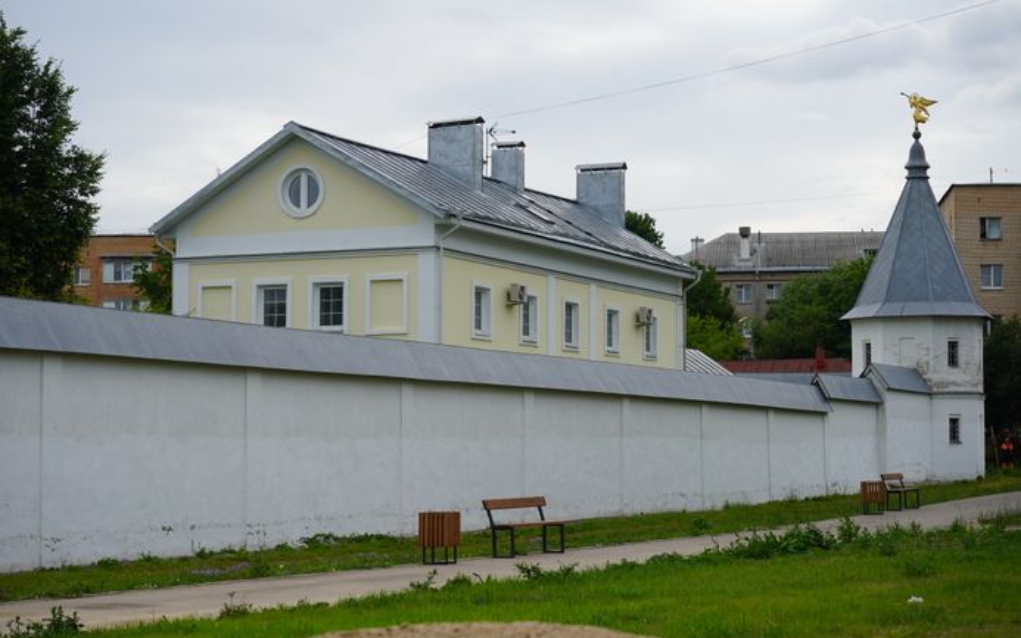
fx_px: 2003
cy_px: 320
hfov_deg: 28.6
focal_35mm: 72
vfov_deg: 18.1
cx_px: 512
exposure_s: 1/125
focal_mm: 70
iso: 100
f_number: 9
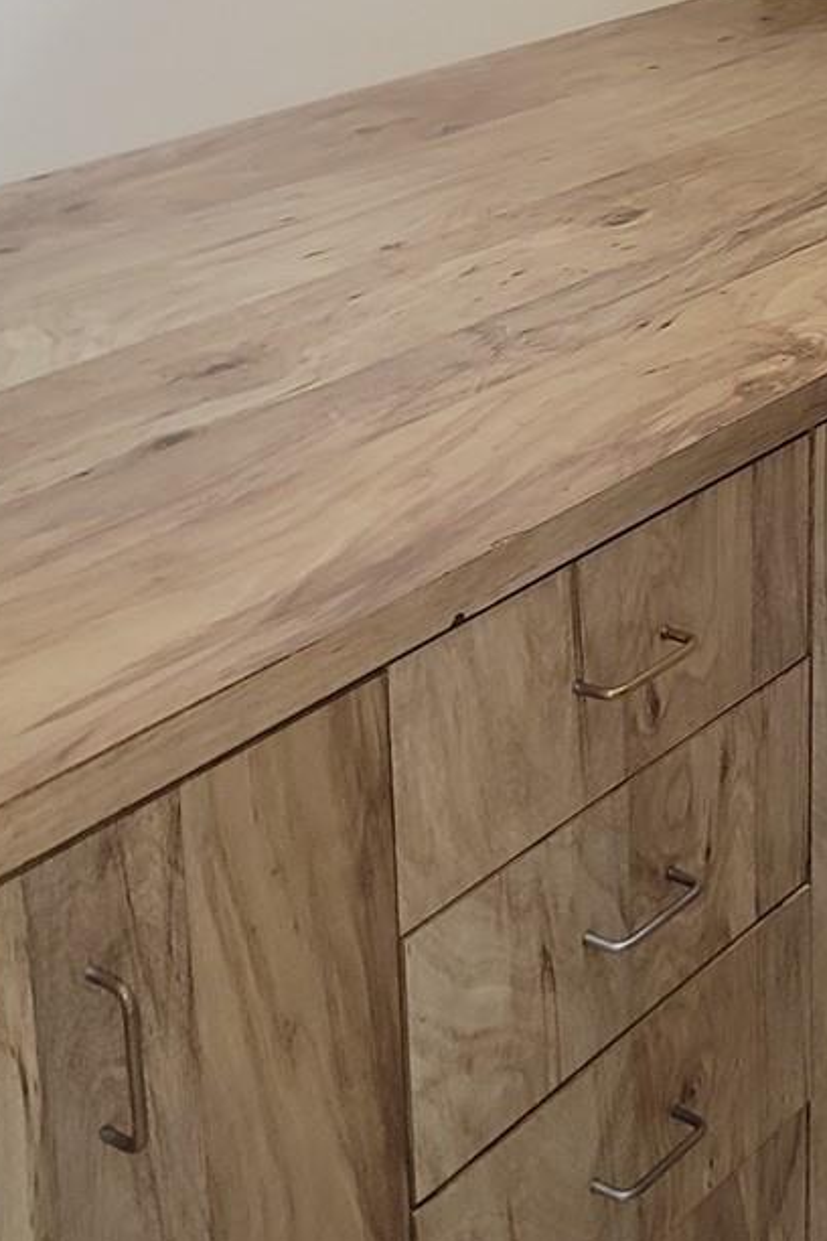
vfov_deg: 29.2
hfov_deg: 19.8
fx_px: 2343
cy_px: 328
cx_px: 685
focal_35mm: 68
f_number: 1.8
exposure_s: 1/8
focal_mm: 7
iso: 320
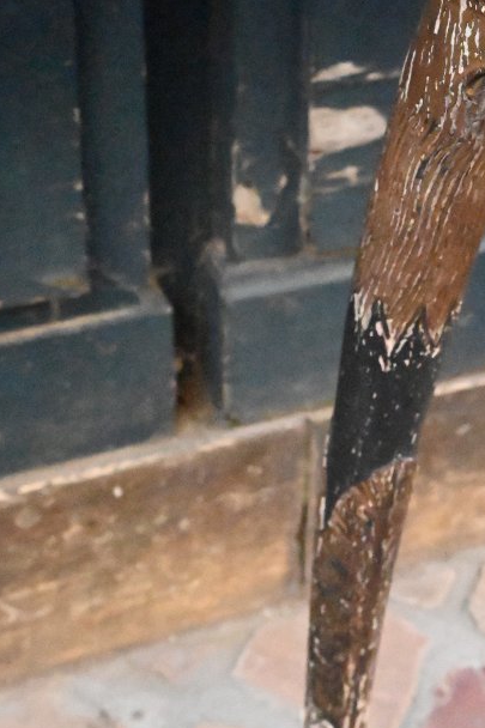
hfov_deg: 17.7
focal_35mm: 75
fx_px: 1526
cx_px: 456
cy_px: 275
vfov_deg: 26.7
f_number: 6.3
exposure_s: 1/4000
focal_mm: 25.5
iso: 32000
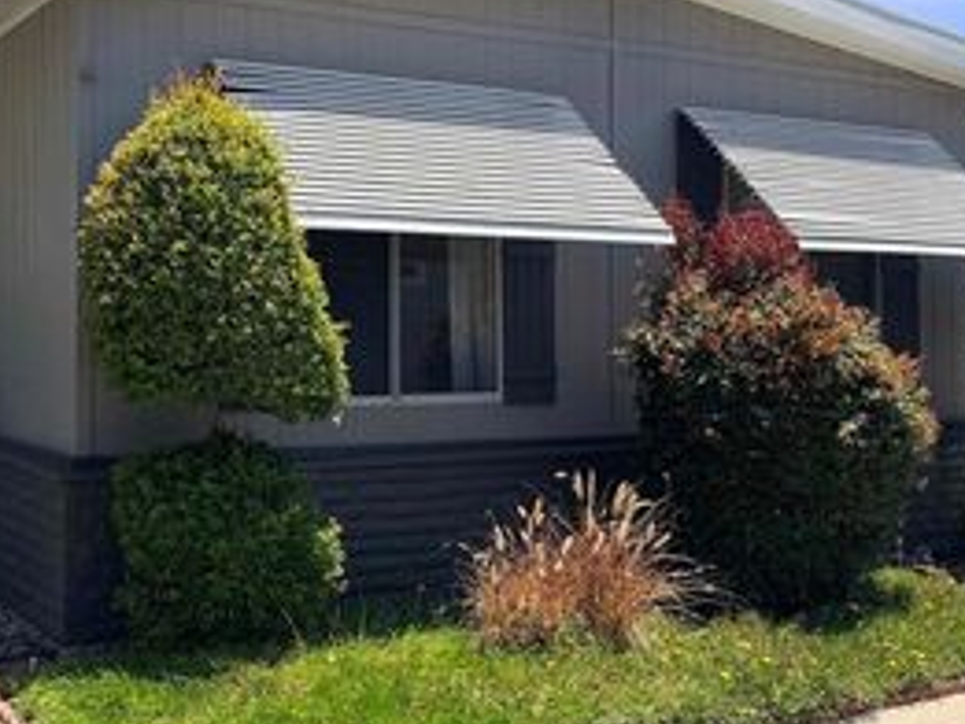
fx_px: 1283
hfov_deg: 40.4
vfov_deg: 31.4
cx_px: 285
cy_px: 286
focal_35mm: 46
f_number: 1.78
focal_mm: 6.76
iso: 80
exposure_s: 1/3425
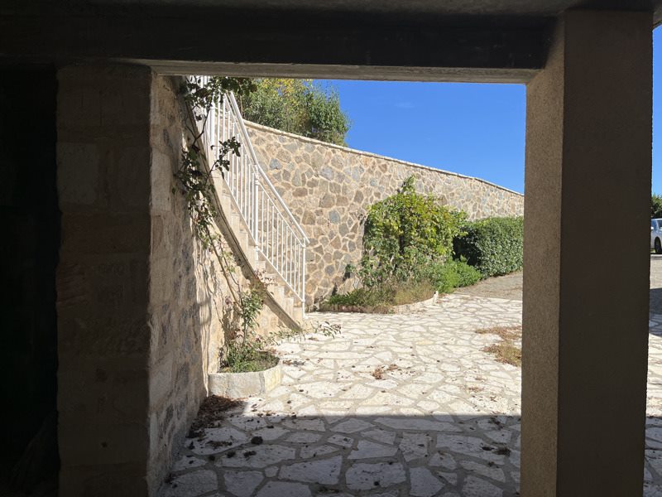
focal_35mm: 26
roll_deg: -0.1
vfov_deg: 53.1
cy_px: 248
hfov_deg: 67.3
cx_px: 331
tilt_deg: -1.0
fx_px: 497
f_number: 1.6
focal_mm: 5.1
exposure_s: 1/4651
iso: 50
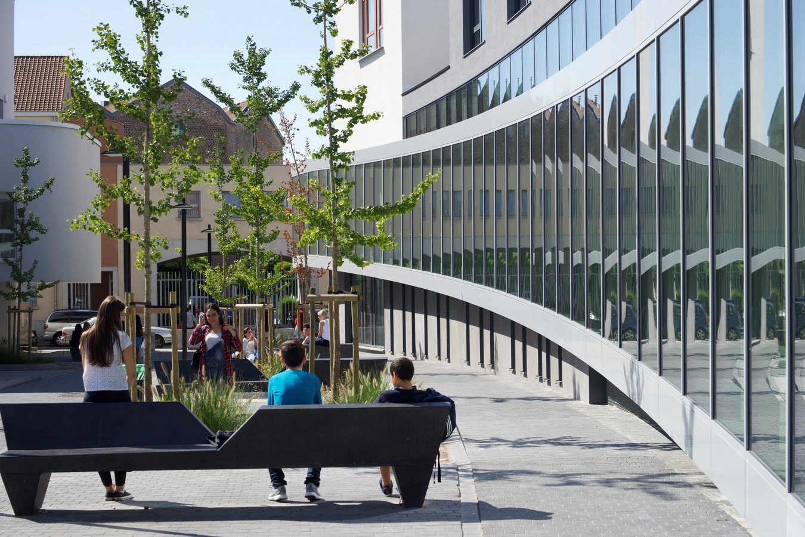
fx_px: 1342
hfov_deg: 33.4
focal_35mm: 60
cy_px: 268
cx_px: 402
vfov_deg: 22.6
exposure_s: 1/200
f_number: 8
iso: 100
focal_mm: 60
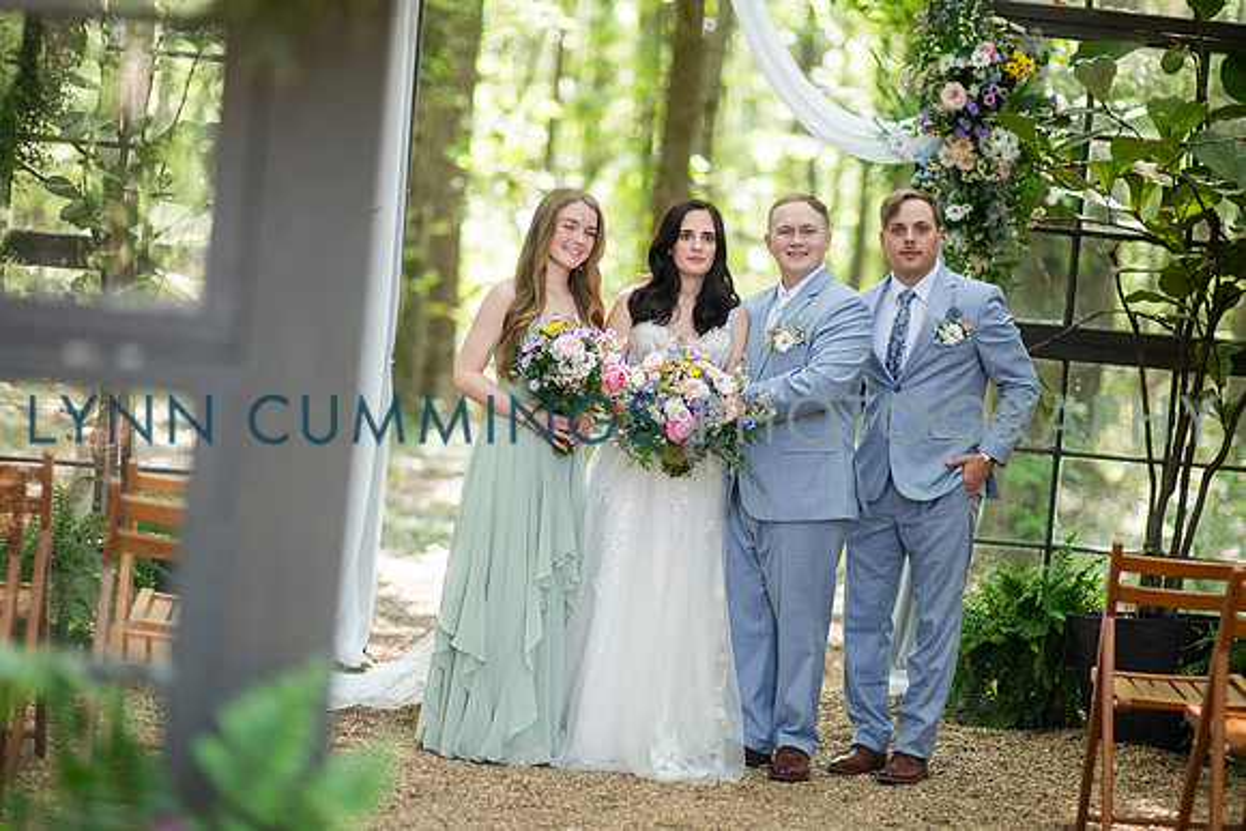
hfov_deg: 21.4
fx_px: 3293
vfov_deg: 14.4
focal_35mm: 95
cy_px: 406
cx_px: 624
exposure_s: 1/640
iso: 500
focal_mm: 85
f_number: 1.6
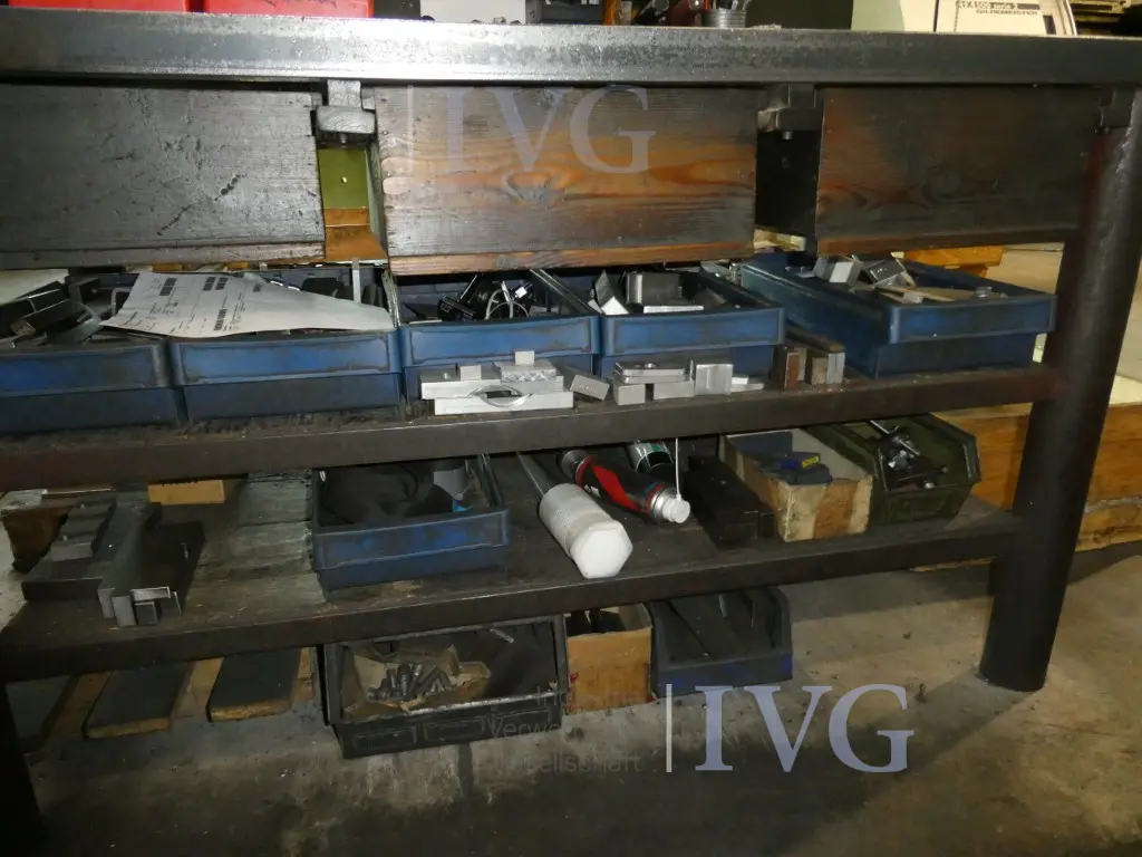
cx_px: 571
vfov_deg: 56.8
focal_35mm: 24
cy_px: 428
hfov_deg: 71.6
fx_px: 792
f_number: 3.3
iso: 800
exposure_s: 1/60
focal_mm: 4.3
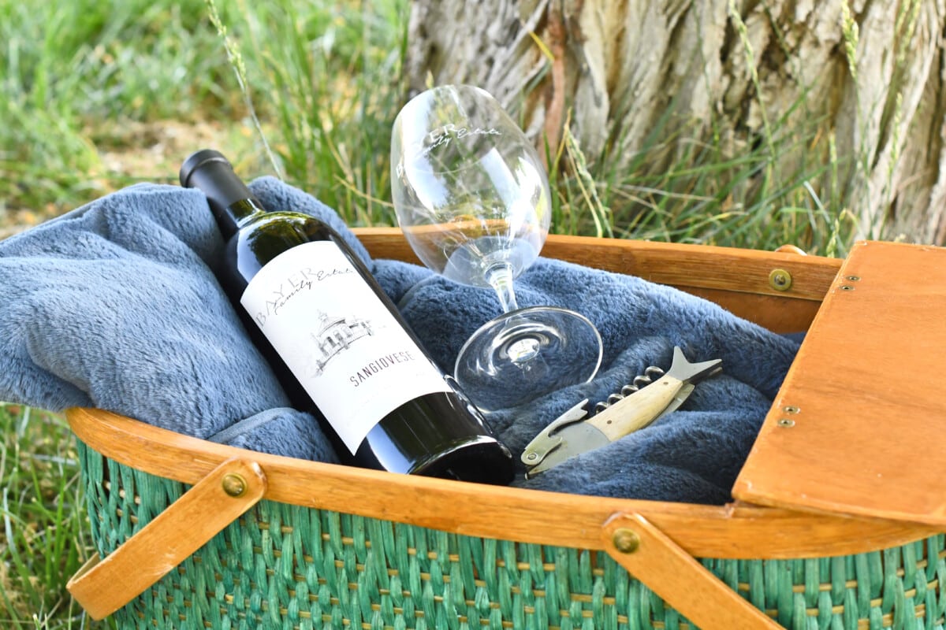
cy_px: 315
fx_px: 1971
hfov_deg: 27.0
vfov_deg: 18.2
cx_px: 473
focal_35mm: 75
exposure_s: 1/500
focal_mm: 50
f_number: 5
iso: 1250
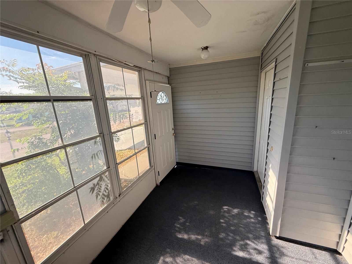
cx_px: 176
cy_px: 132
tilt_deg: -11.3
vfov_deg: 85.7
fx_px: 142
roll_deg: +2.8
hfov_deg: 102.1
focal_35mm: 14
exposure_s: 1/99
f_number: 2.2
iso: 80
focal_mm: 2.22
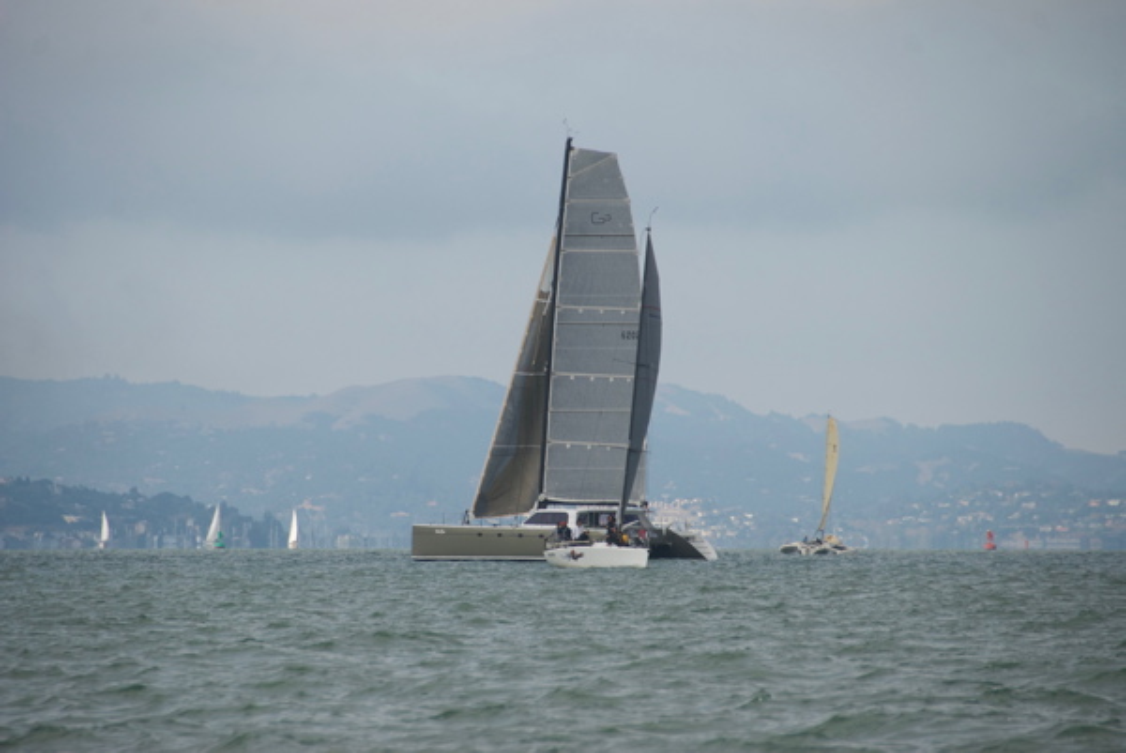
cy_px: 376
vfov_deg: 4.6
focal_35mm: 300
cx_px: 563
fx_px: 9390
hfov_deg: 6.9
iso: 250
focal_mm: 200
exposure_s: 1/1000
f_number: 5.6
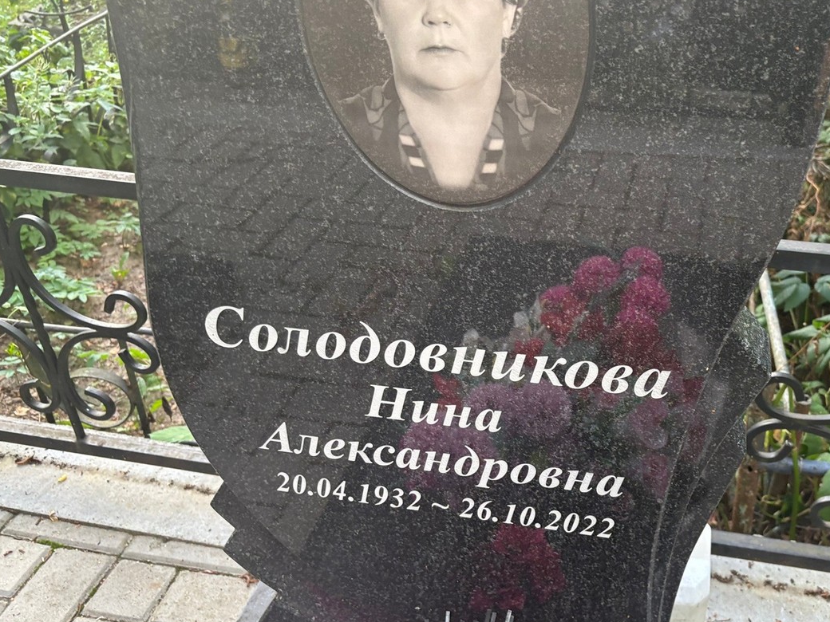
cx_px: 543
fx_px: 863
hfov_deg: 50.6
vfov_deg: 39.7
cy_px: 309
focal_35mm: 36
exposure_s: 1/121
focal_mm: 5.96
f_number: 1.6
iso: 100
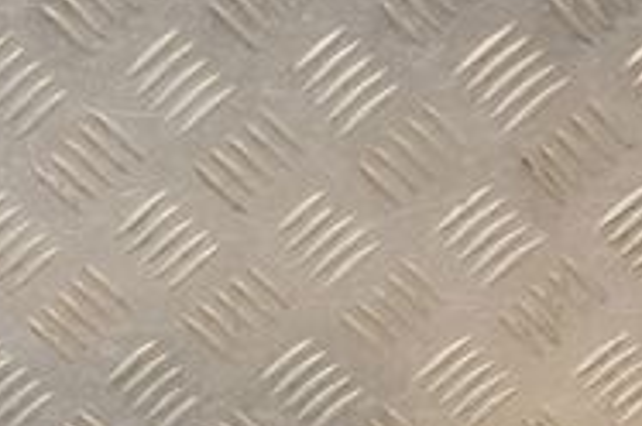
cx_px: -220
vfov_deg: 9.3
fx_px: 2564
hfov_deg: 13.7
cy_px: 601
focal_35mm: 144
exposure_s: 1/200
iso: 800
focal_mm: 28
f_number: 9
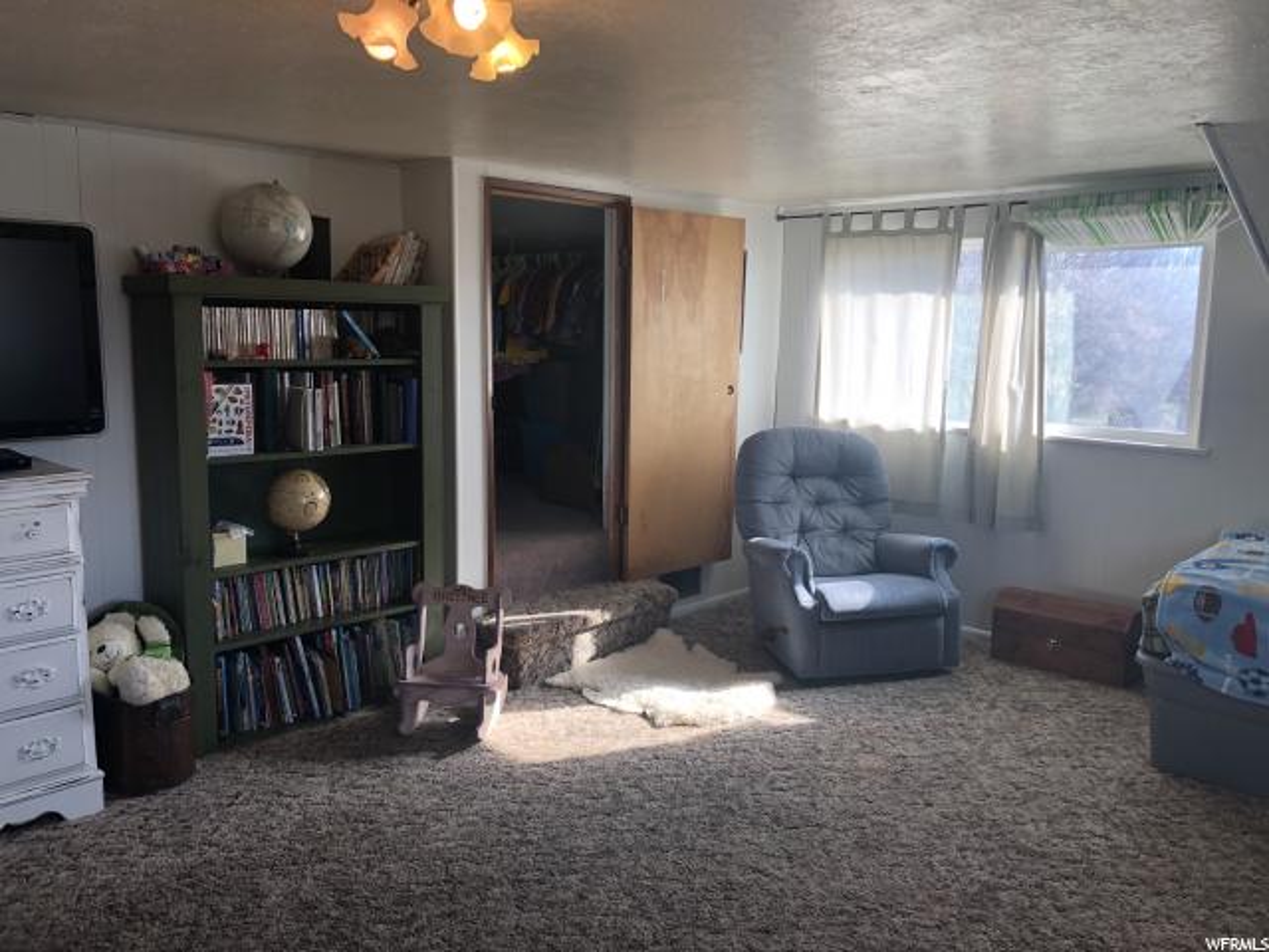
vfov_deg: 49.7
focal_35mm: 28
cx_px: 634
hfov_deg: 63.4
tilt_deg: -6.4
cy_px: 476
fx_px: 1026
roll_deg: -0.7
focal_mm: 4
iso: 25
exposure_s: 1/120
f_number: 1.8
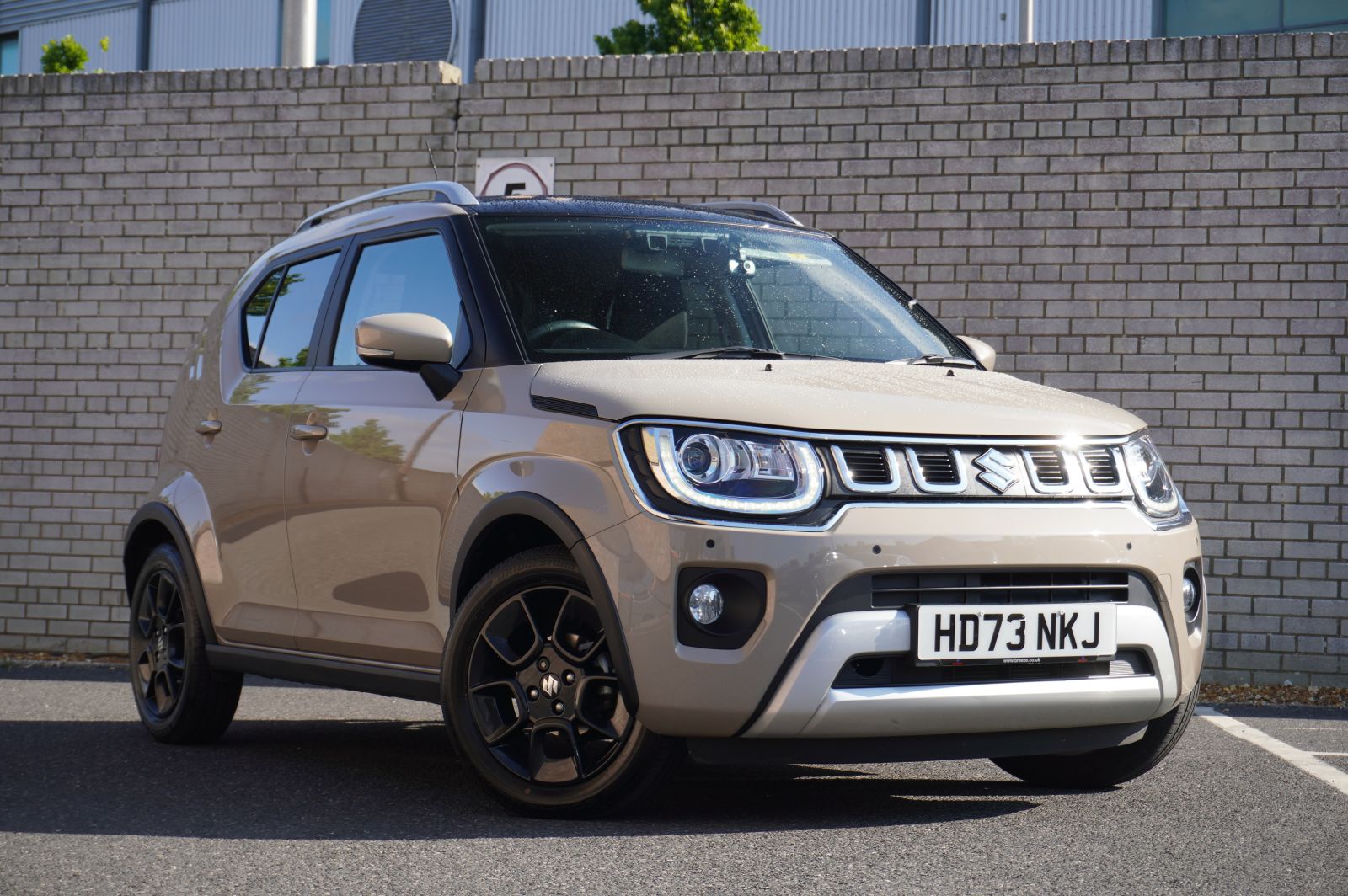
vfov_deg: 19.7
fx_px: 2581
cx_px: 674
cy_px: 448
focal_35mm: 69
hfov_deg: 29.3
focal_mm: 46
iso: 125
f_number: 5.6
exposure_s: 1/160
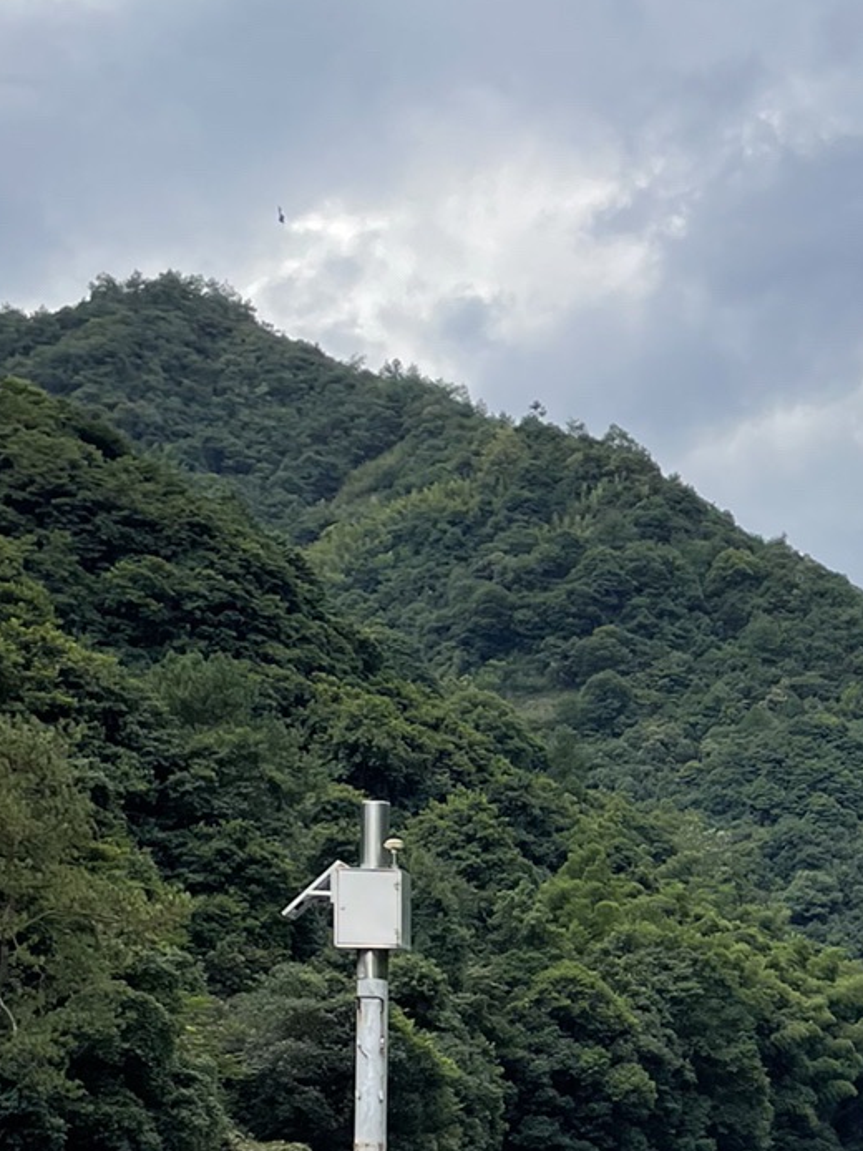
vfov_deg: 25.2
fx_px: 2492
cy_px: 1041
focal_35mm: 75
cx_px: 1226
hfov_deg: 17.9
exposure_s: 1/3040
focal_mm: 4.2
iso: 32
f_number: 1.6
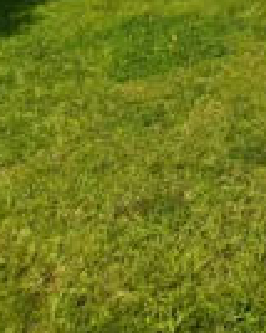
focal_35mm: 57
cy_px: -201
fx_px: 562
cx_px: 433
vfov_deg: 23.9
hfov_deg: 21.1
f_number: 2.2
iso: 50
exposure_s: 1/2155
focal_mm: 1.74
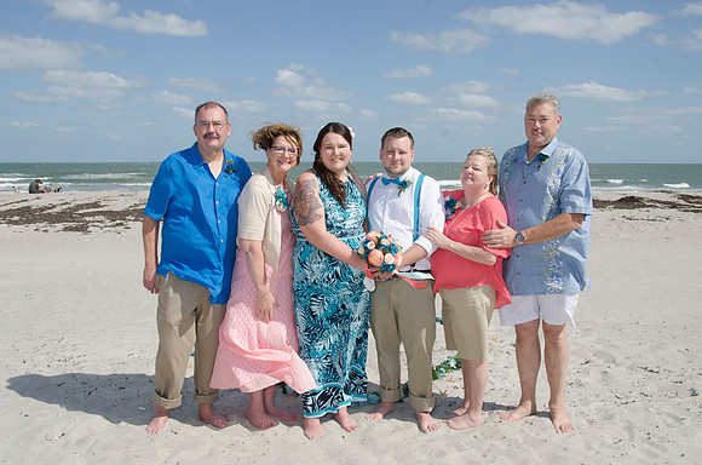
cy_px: 232
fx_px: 642
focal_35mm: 33
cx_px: 351
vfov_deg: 39.8
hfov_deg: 57.3
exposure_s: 1/250
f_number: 11
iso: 100
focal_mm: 22
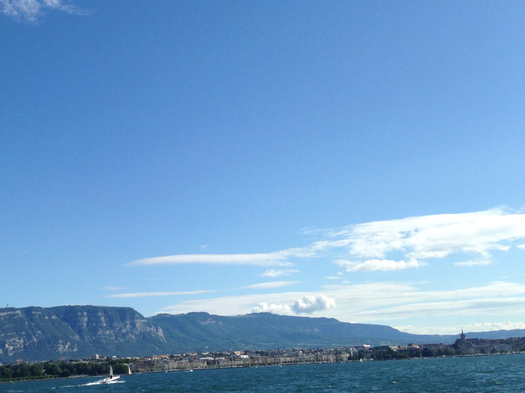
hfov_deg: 37.3
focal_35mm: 50
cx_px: 134
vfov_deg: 29.1
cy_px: 212
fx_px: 758
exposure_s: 1/2358
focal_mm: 4.12
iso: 50
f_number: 2.4
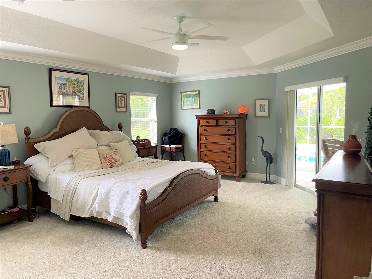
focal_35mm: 26
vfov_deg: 53.1
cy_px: 140
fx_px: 279
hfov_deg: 67.3
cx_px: 186
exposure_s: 1/60
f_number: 1.6
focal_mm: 4.2
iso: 100
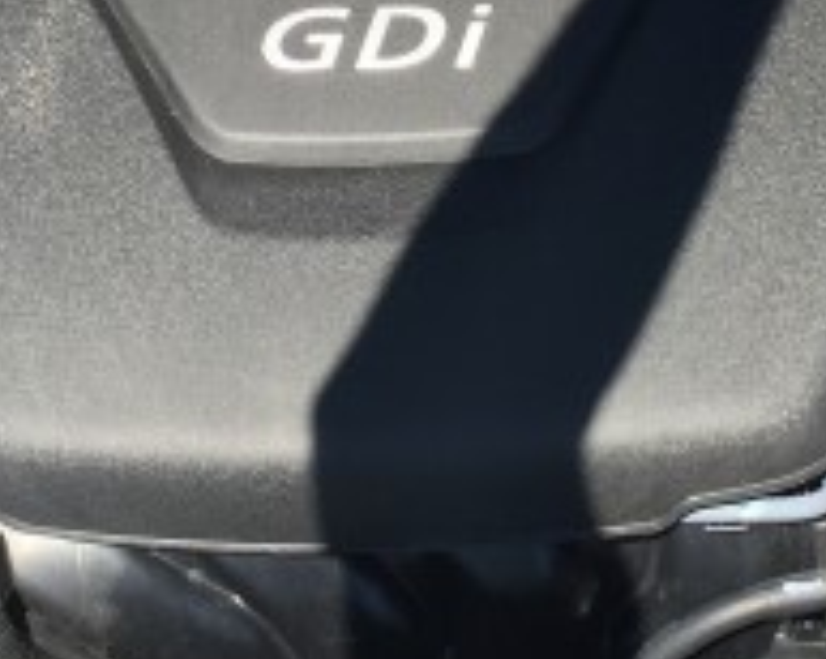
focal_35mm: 94
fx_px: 2296
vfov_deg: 16.0
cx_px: 462
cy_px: -4
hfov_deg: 20.4
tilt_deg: -48.6
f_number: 2.2
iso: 32
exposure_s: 1/694
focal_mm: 4.15
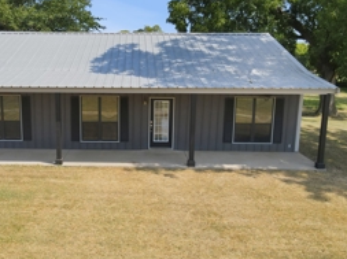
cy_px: 134
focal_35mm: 38
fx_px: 380
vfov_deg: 37.6
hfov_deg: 48.6
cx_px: 132
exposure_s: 1/640
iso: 100
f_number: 2.8
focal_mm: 4.5
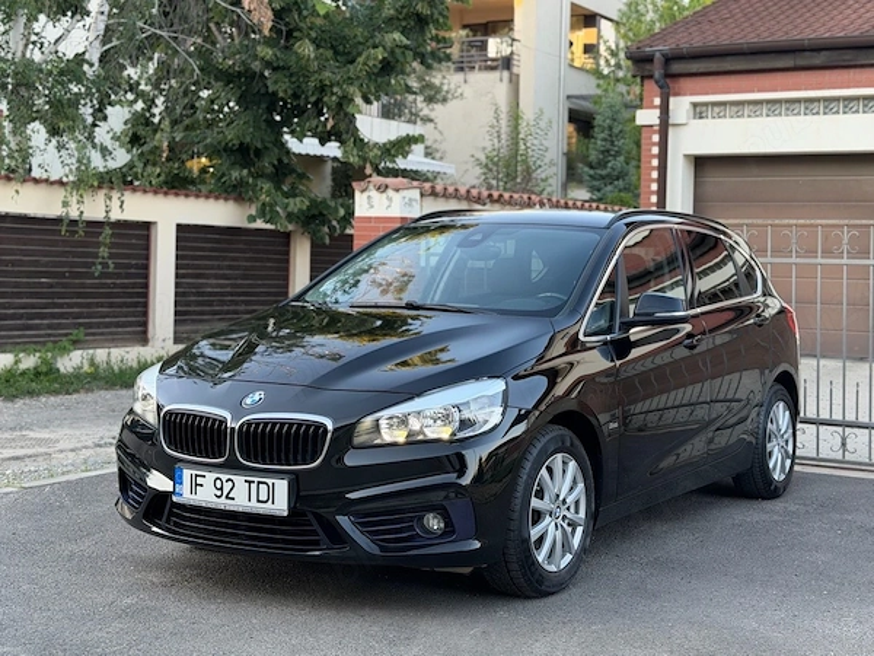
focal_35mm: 48
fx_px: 1212
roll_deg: -1.1
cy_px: 328
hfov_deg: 39.7
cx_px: 437
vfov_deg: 30.3
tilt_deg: -1.8
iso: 80
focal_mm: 6.76
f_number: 1.78
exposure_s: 1/151
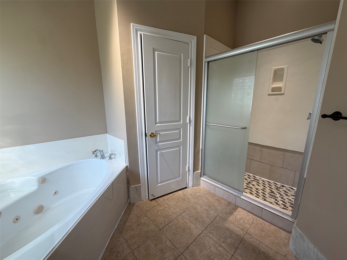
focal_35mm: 14
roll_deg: +1.3
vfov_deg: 85.7
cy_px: 130
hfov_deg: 102.1
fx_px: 140
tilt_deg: -11.8
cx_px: 174
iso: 100
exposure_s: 1/120
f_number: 2.2
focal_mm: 2.22
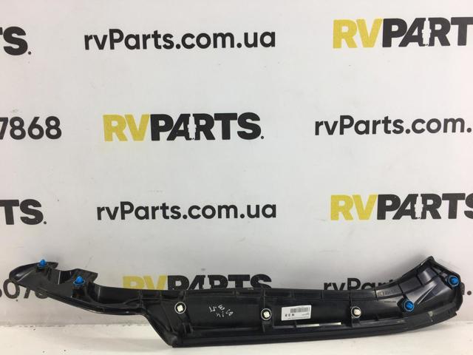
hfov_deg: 61.7
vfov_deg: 48.2
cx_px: 236
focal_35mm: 29
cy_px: 178
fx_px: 396
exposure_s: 1/50
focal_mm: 4.15
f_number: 2.2
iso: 25
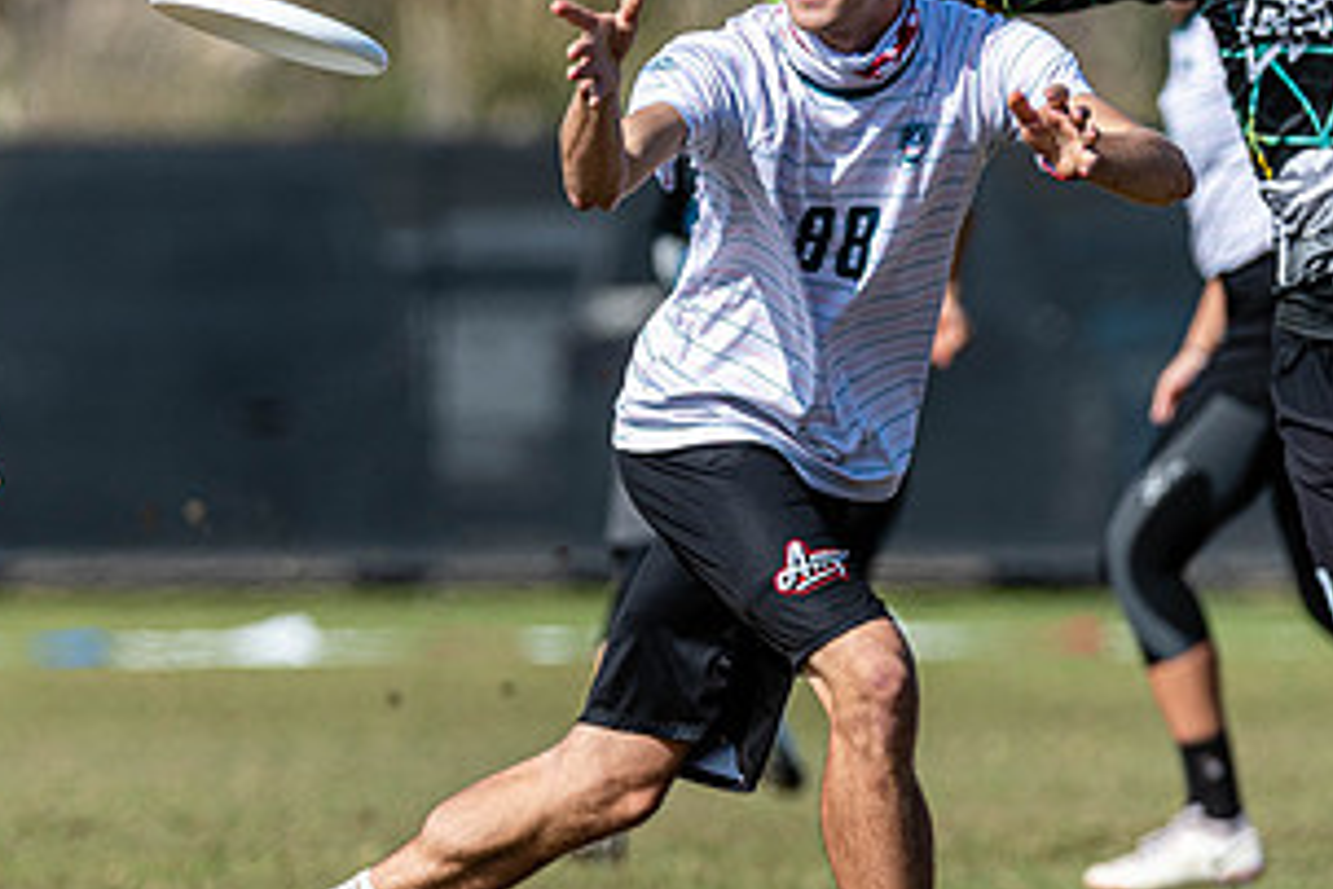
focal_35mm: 889
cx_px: 541
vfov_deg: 1.5
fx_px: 32915
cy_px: 306
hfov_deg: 2.3
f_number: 4
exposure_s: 1/1250
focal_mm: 310
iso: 100
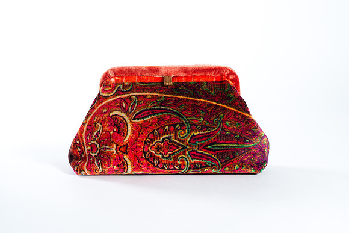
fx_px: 485
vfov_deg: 27.0
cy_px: 116
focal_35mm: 50
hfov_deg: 39.6
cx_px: 174
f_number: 6.3
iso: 200
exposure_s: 1/200
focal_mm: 50
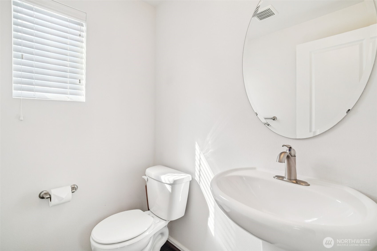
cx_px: 188
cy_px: 126
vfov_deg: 73.7
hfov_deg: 96.7
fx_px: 168
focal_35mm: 16
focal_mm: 16
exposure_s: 1/400
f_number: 8
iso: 1600
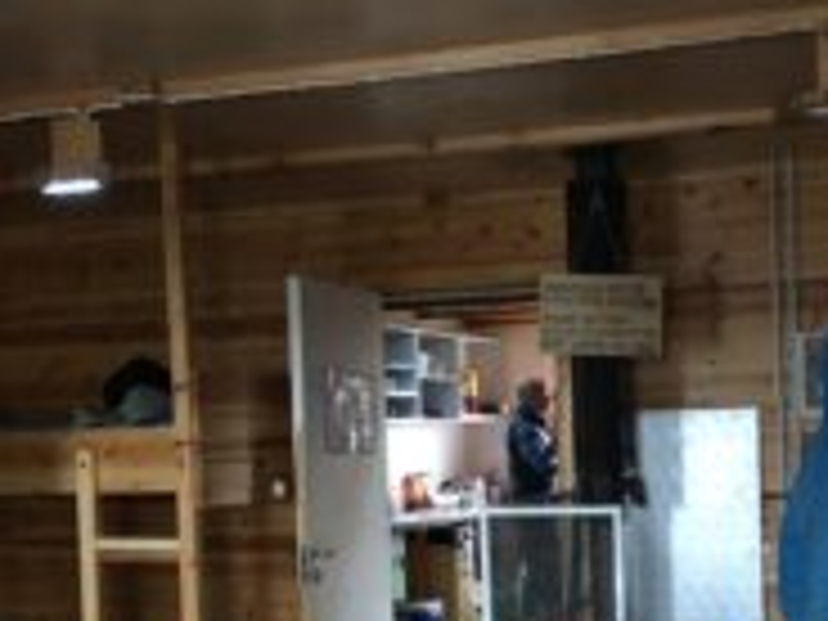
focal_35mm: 61
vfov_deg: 23.7
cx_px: 536
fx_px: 1459
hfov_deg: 31.5
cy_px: 495
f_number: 1.8
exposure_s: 1/4
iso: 125
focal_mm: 3.99
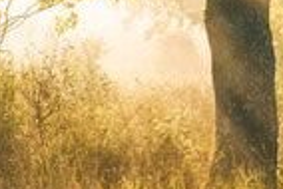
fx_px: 1125
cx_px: 286
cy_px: 7
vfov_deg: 9.6
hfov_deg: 14.1
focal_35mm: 143
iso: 100
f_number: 16
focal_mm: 34
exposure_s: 1/6
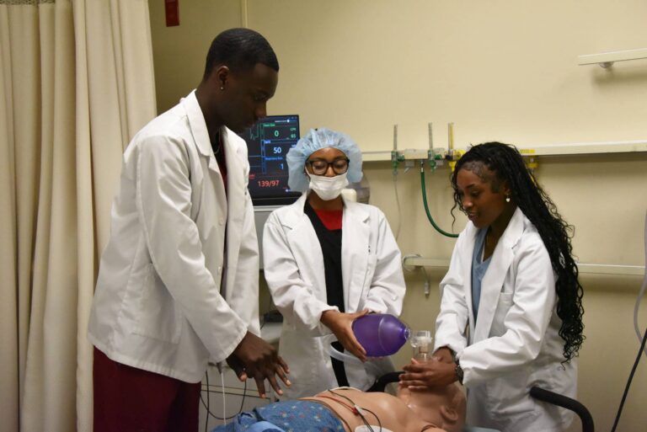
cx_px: 324
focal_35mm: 56
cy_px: 216
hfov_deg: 35.6
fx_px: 1007
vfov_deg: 24.2
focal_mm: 56
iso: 10000
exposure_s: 1/320
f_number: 9
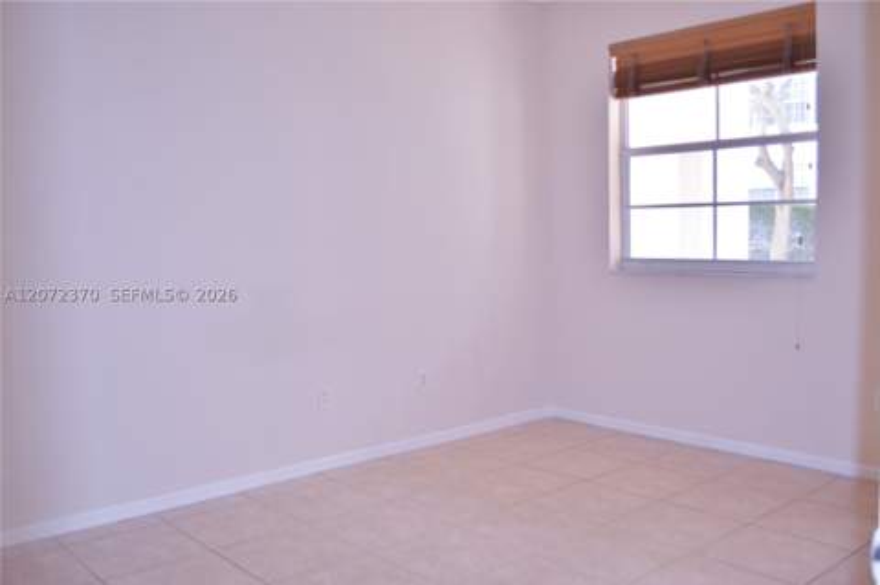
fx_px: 806
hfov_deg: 57.3
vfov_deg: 39.9
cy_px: 292
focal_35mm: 33
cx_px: 440
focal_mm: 22
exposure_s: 1/125
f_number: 4
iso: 250
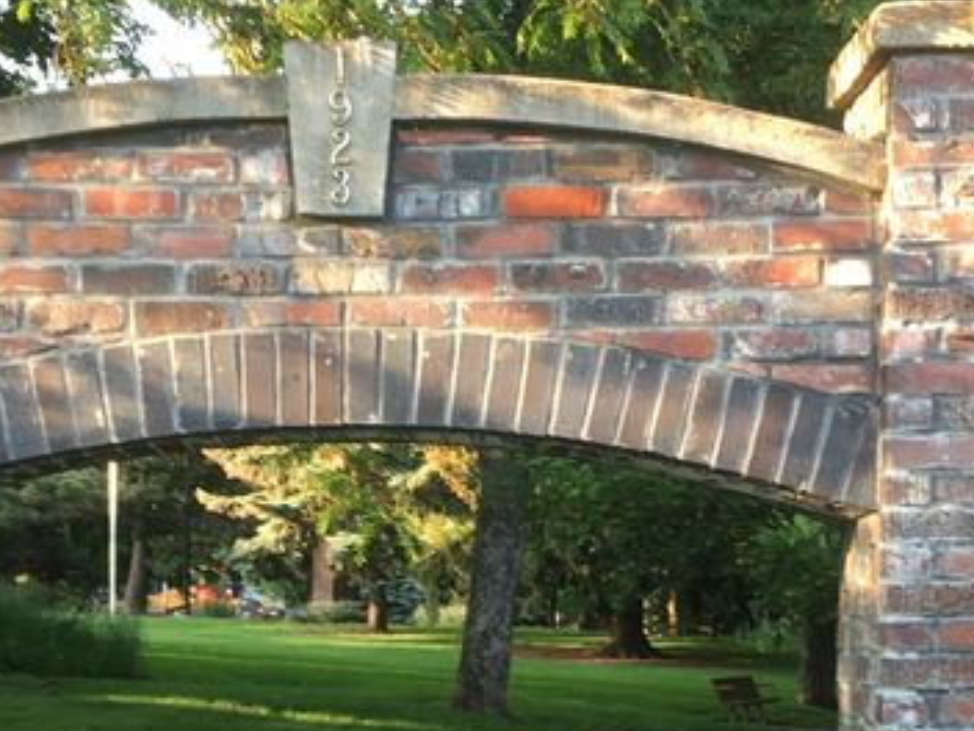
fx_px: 2335
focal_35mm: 83
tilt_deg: -2.7
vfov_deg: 17.3
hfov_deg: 23.5
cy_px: 753
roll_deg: -0.2
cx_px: 418
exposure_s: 1/60
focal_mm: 4.15
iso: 25
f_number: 2.2
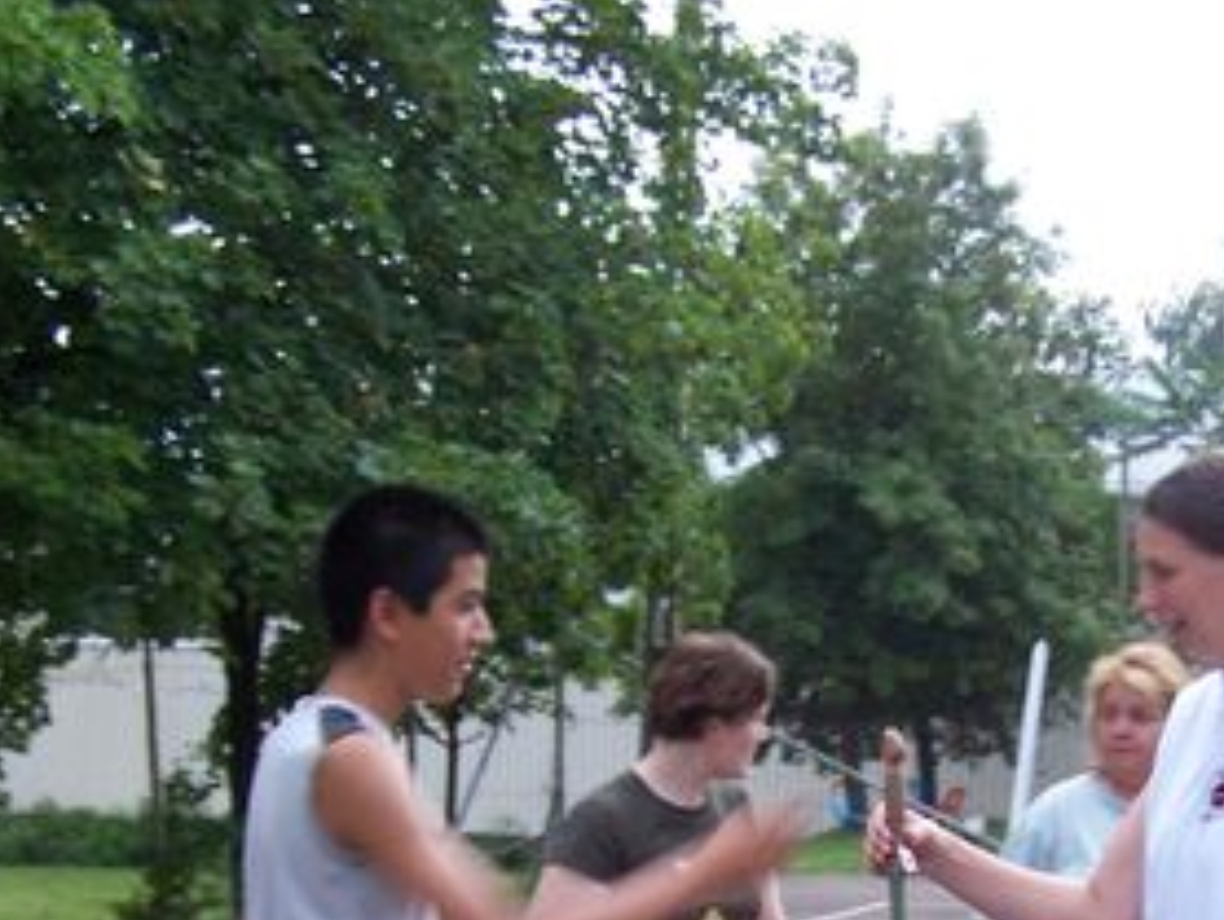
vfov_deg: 17.5
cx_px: 806
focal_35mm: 82
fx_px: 2902
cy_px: 977
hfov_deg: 23.7
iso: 160
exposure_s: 1/13
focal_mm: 6.3
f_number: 2.8
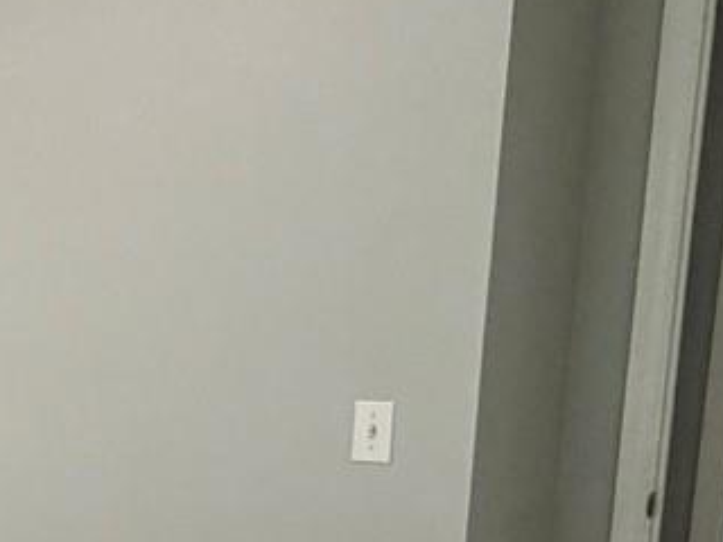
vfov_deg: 20.2
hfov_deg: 23.8
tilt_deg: -11.4
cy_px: 567
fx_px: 1462
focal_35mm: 70
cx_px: -260
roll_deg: +1.3
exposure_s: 1/60
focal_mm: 2.22
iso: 400
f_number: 2.2
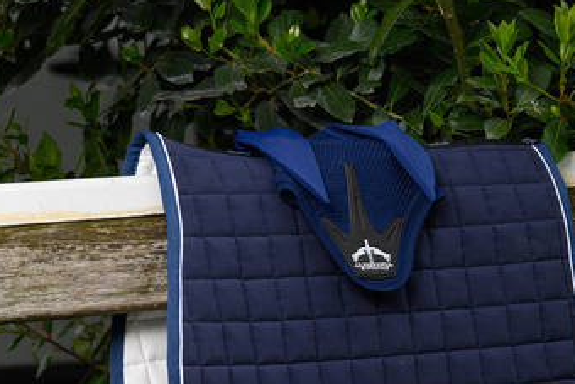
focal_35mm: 238
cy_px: 331
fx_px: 3803
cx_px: 499
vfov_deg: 5.8
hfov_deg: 8.6
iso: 50
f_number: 6.3
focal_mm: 135
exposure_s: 1/160
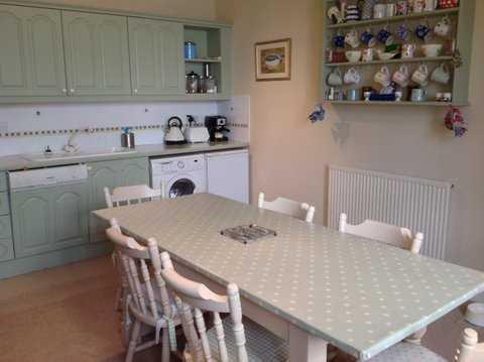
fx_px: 489
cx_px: 242
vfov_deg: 40.6
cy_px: 181
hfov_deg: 52.7
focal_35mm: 35
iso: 50
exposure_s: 1/17
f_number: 2.4
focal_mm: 4.28
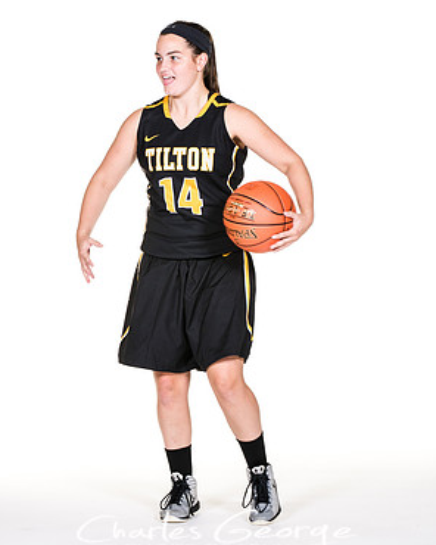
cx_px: 218
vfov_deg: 11.3
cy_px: 267
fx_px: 2758
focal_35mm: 171
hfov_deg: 9.0
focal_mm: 100
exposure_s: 1/160
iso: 200
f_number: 6.3
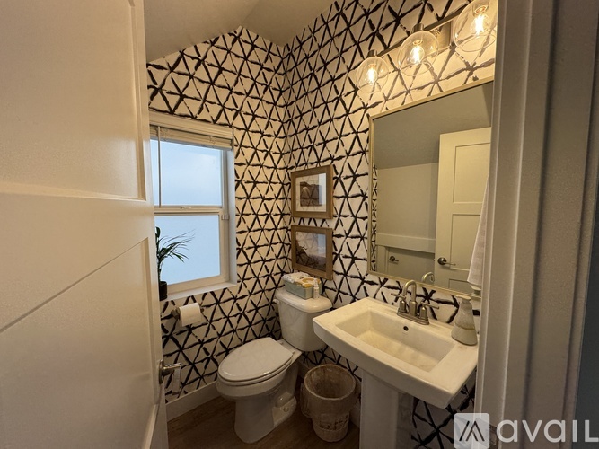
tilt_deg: -5.0
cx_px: 300
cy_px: 224
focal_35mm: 14
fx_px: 242
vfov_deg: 85.7
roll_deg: +0.3
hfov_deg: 102.1
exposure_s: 1/120
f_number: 2.2
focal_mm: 2.22
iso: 125
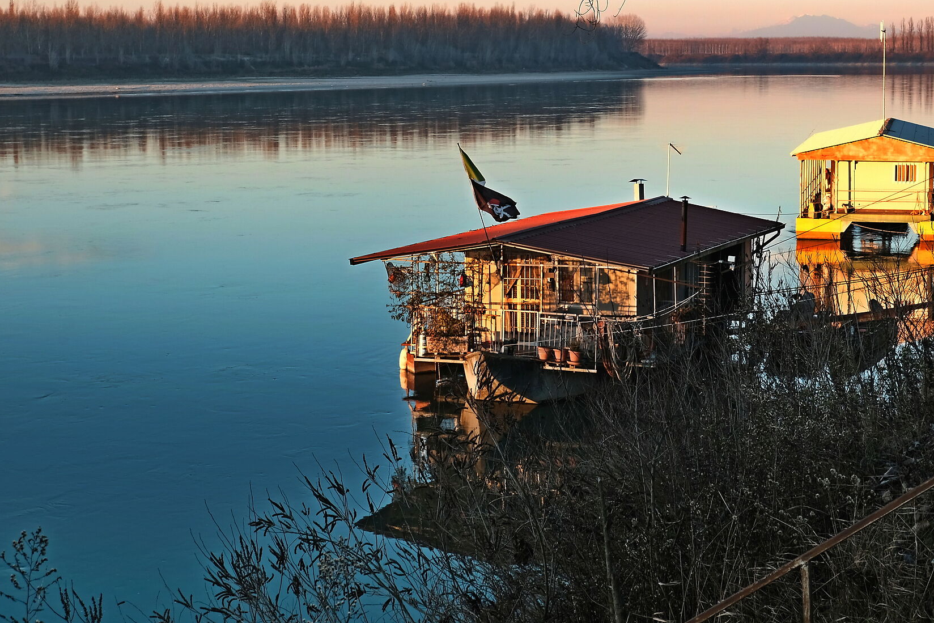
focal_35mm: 67
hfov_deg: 30.0
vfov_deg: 20.2
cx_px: 530
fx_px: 1738
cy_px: 210
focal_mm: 30.5
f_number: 4.7
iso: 200
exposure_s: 1/150
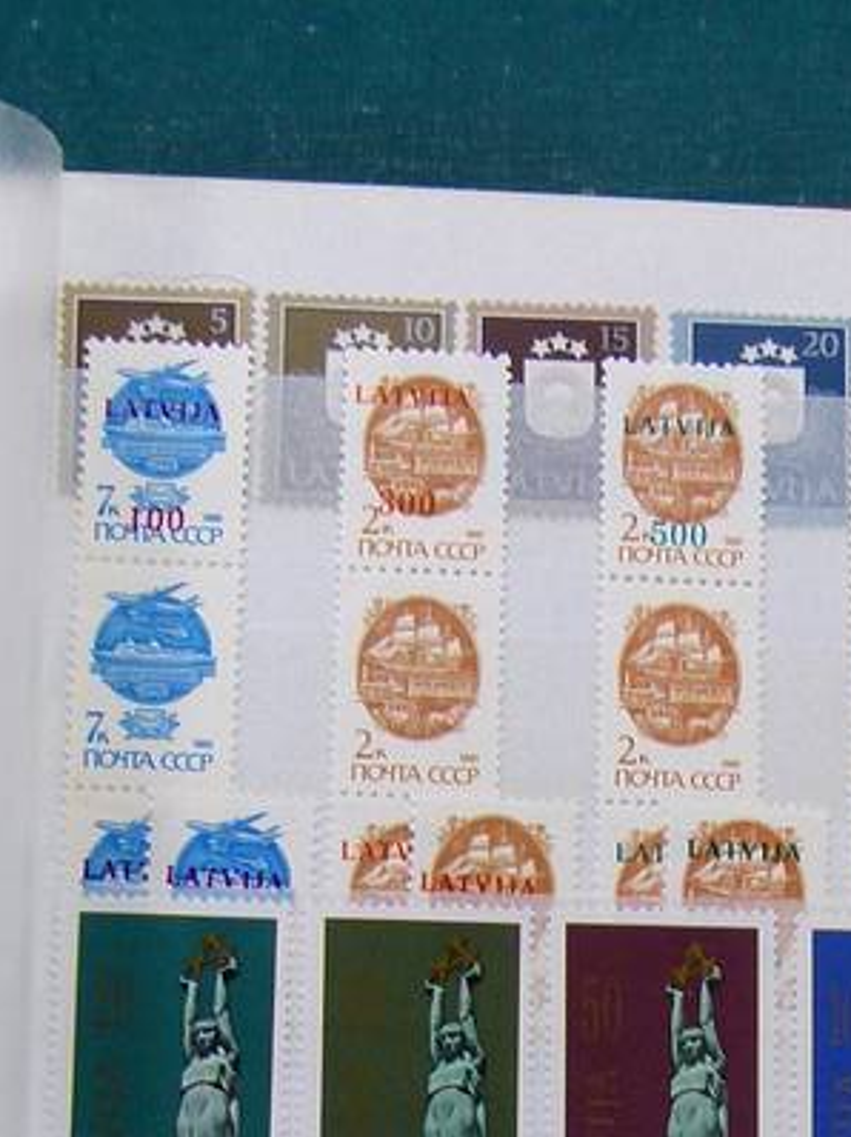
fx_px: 2789
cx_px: 842
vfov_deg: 21.0
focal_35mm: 85
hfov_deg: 17.0
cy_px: 1460
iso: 100
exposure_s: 1/125
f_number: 4
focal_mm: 5.9
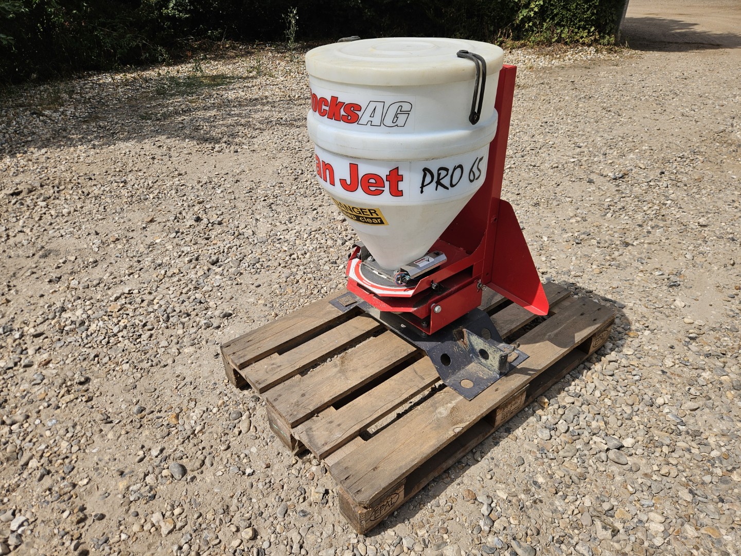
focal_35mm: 23
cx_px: 370
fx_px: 492
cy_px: 278
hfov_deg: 73.9
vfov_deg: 58.9
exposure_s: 1/3229
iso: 25
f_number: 1.8
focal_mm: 5.4
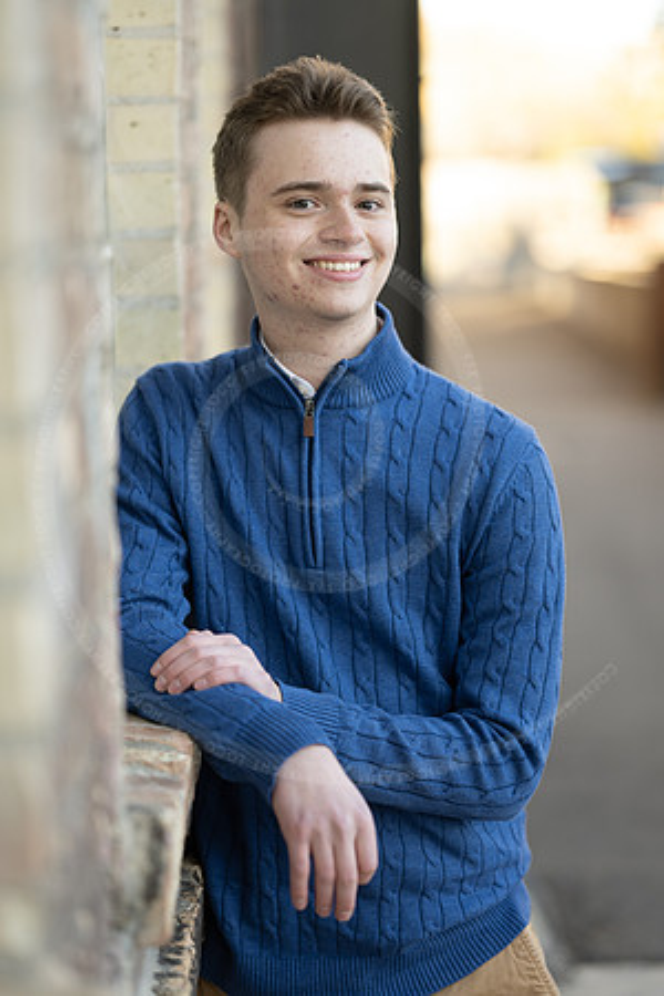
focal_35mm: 85
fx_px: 2351
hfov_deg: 16.1
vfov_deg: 23.9
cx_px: 332
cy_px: 498
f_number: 1.8
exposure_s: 1/160
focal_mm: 85
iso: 100
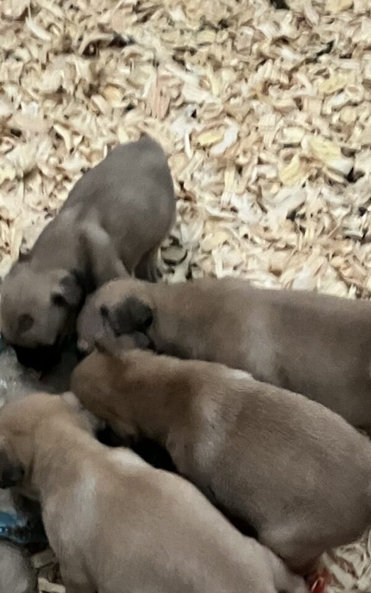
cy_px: 595
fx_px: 1278
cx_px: 59
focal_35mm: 79
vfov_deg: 24.9
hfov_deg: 16.4
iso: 640
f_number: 1.8
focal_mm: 3.99
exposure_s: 1/24
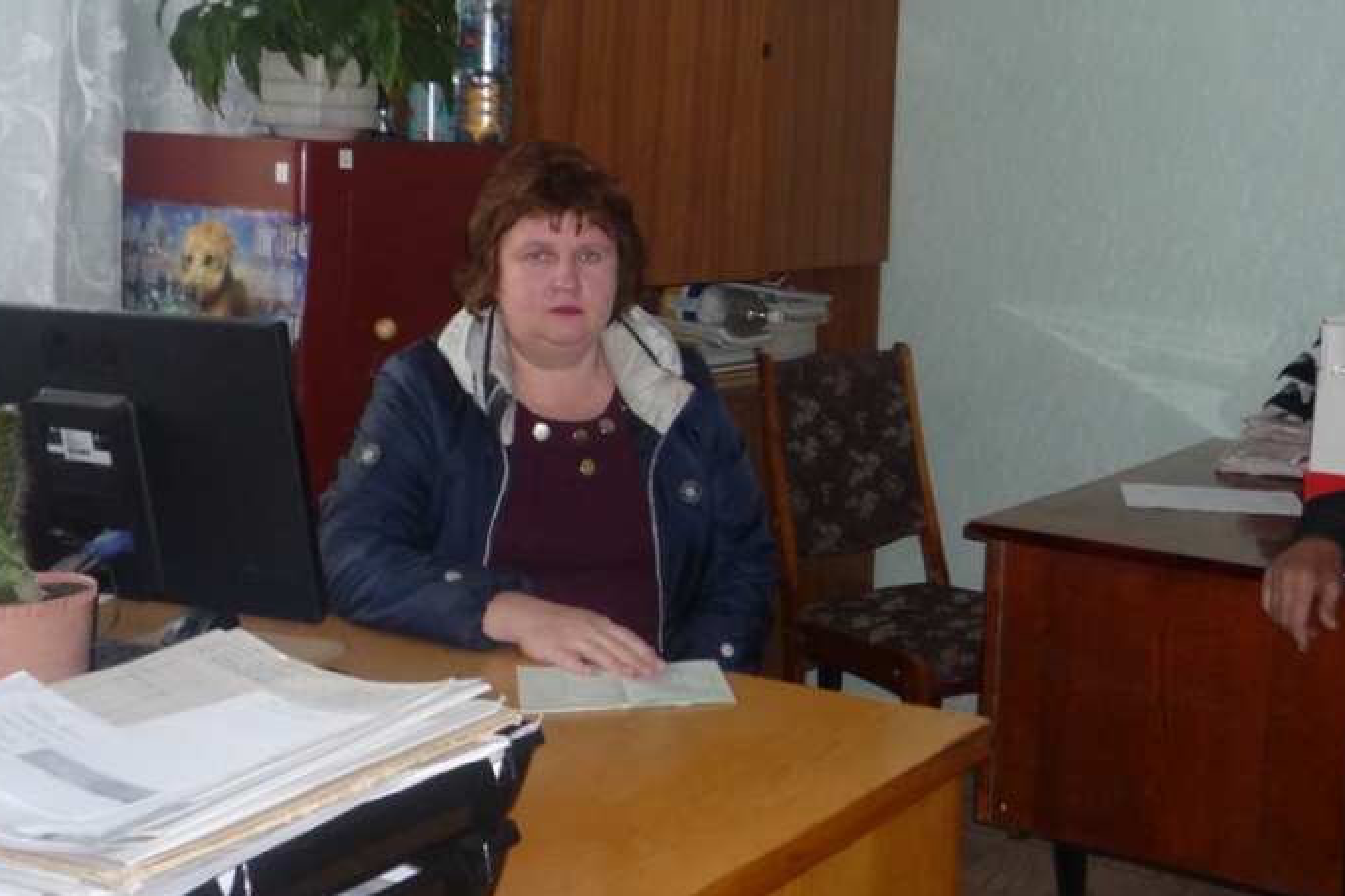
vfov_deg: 28.4
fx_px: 1755
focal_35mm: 47
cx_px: 987
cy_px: 269
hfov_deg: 40.9
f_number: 3.3
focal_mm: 5.2
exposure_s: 1/30
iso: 200
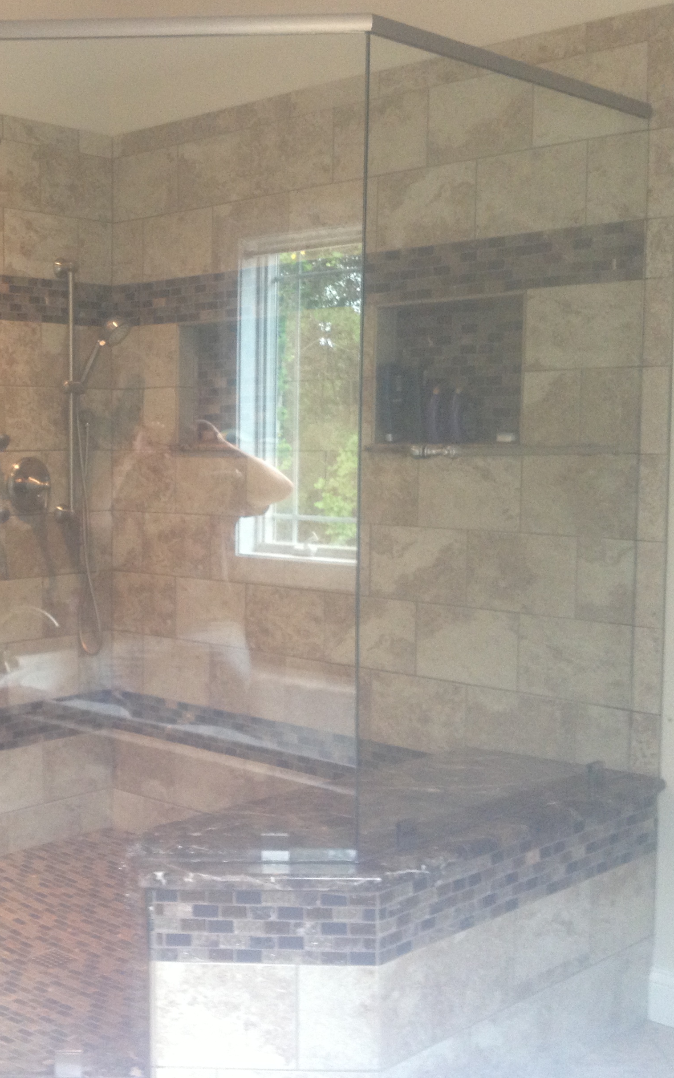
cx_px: 95
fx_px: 1469
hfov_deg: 25.2
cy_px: 537
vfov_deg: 40.3
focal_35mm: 50
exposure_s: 1/20
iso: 125
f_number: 2.4
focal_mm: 4.28
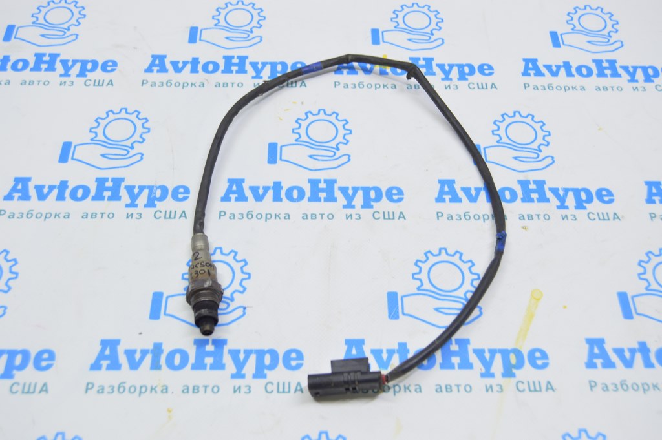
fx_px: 717
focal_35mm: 39
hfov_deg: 49.6
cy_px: 220
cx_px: 331
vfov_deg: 34.2
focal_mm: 26
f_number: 5.6
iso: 400
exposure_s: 1/20
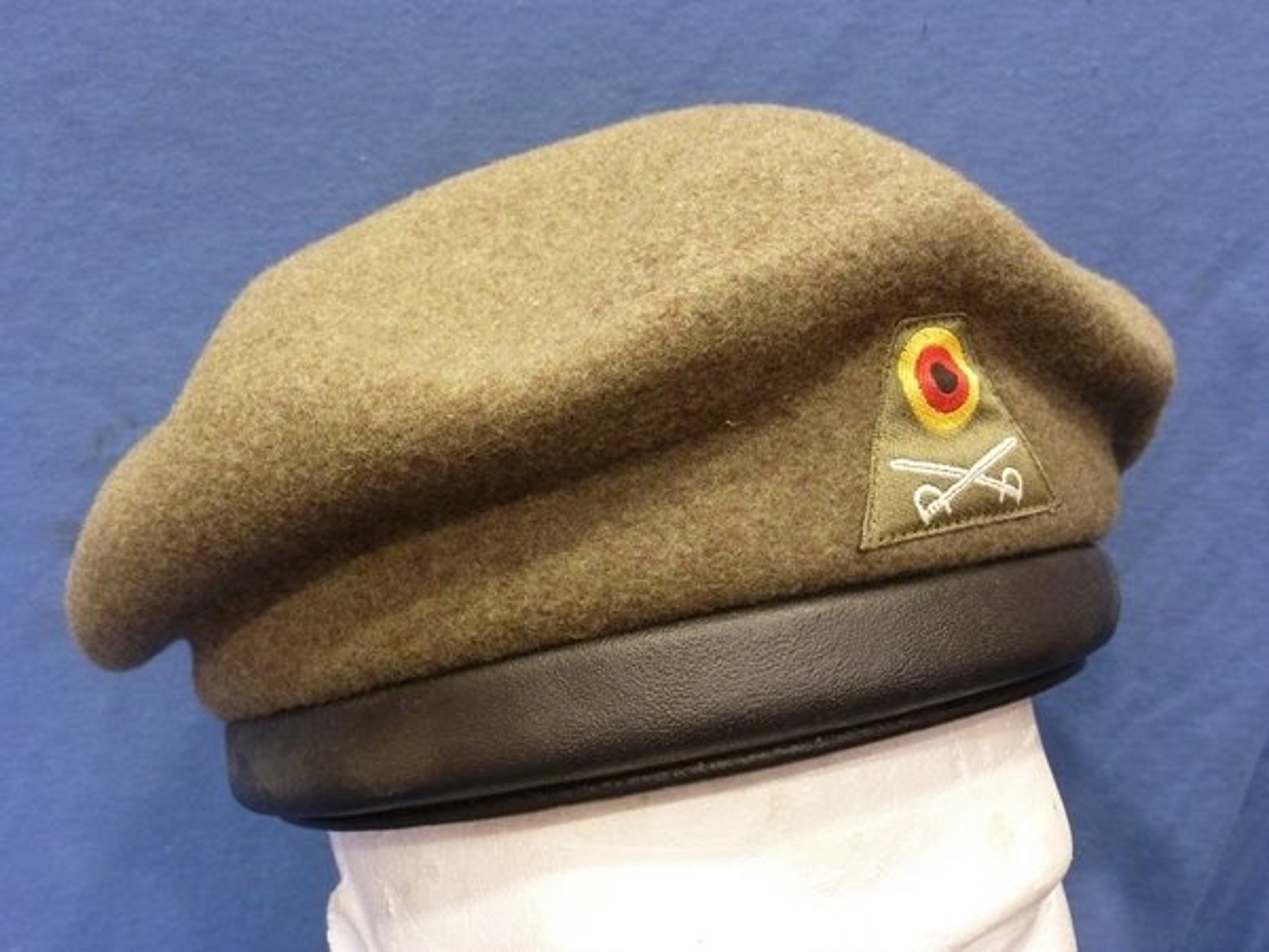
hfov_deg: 51.4
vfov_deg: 39.7
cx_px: 634
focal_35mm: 36
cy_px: 476
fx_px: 1320
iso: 400
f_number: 3.7
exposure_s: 1/5
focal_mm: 6.4
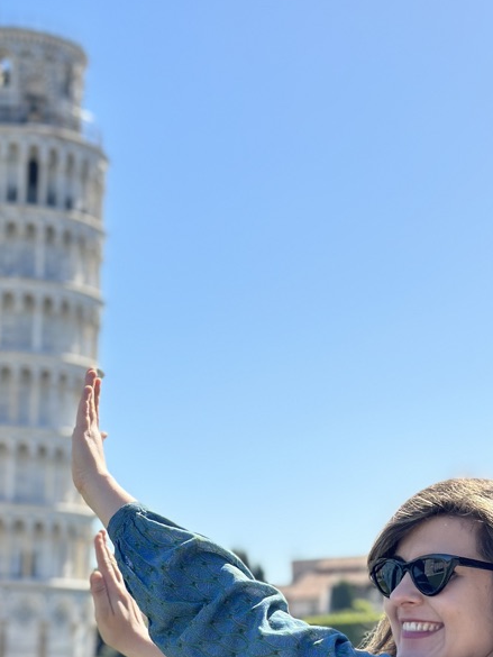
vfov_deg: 23.6
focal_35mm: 82
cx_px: 179
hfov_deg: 18.0
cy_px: 500
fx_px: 1557
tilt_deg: +6.8
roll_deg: +2.3
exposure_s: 1/4785
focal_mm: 6.86
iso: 100
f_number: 1.78
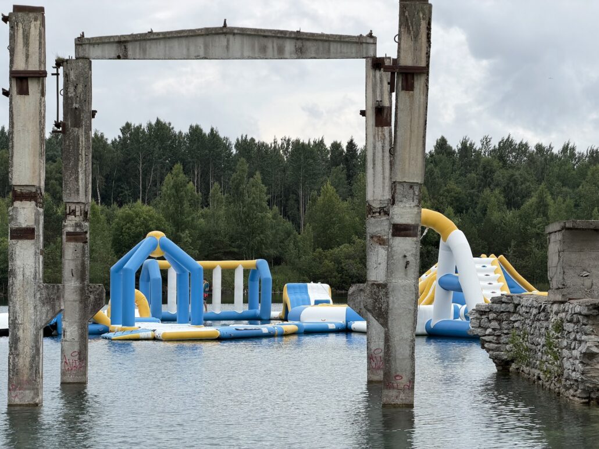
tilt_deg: +0.8
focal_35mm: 100
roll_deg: +0.3
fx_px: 1731
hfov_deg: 19.6
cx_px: 300
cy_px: 224
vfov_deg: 14.8
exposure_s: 1/638
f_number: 2.8
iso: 40
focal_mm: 16.89
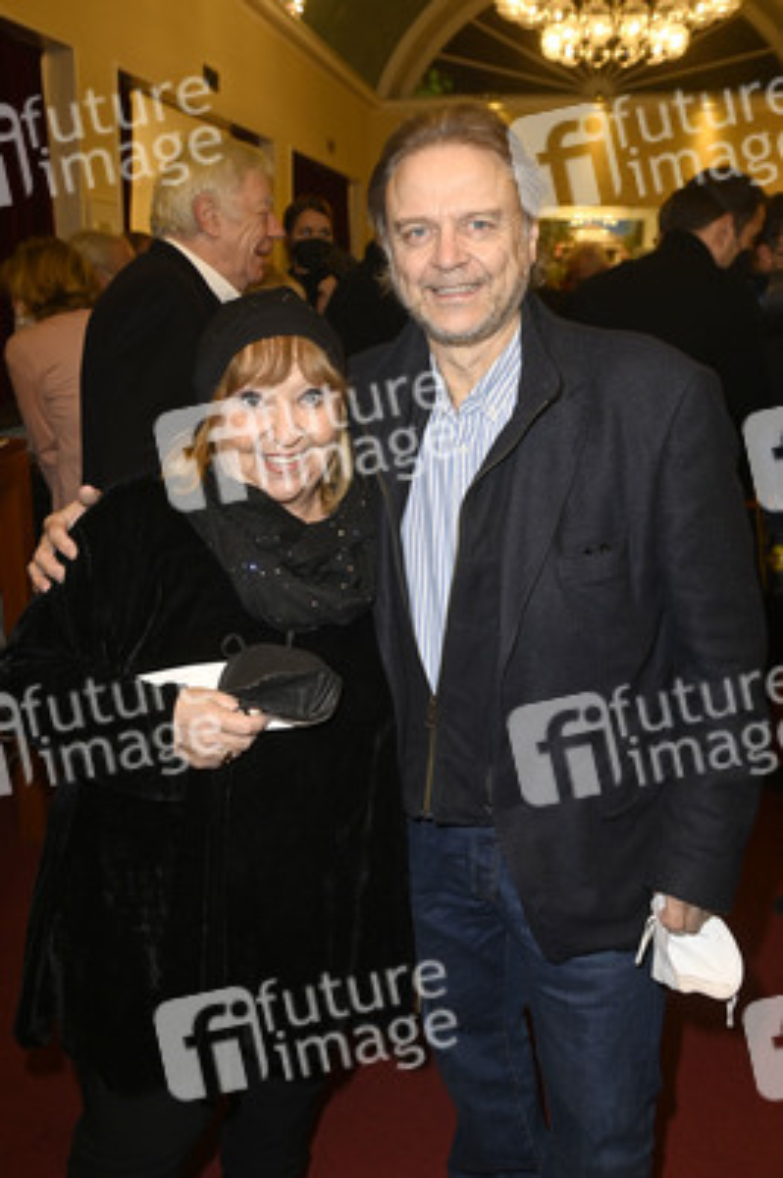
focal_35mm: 32
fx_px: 1046
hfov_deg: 41.0
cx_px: 392
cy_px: 589
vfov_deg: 58.8
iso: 1250
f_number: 5
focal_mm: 32
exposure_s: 1/60
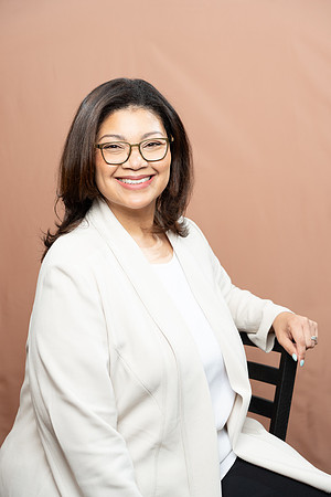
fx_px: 938
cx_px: 166
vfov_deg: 29.7
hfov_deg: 20.0
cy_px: 248
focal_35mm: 68
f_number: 4
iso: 320
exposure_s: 1/160
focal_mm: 68
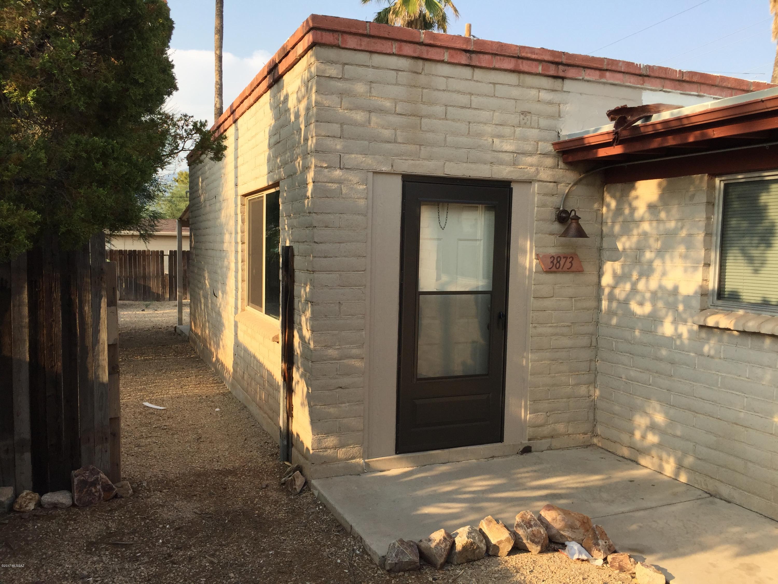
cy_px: 292
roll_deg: -1.9
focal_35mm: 29
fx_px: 652
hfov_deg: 61.7
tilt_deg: -3.3
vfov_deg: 48.2
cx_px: 389
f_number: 2.2
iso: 32
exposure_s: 1/824
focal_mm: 4.15
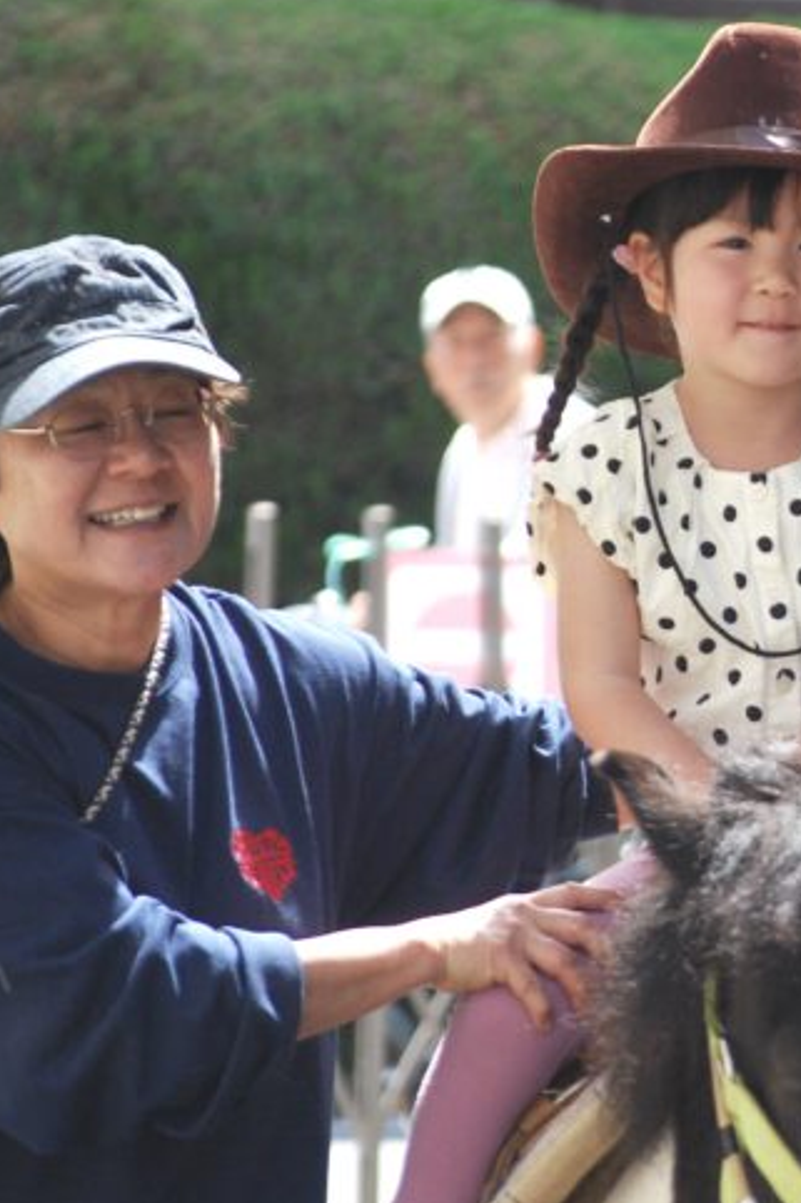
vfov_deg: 6.2
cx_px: 976
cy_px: 558
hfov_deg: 4.1
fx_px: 11190
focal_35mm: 335
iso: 400
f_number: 4.8
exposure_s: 1/500
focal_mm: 105
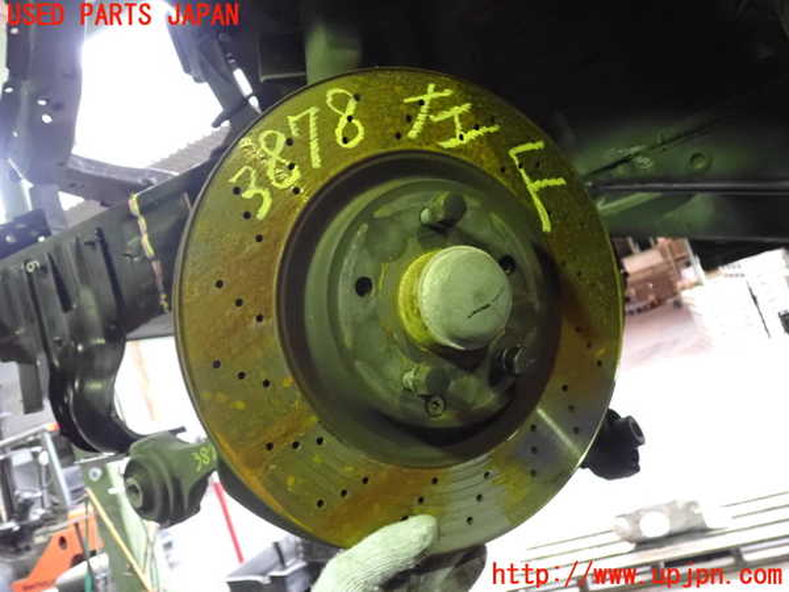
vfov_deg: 46.8
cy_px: 296
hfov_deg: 60.0
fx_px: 684
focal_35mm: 30
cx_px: 394
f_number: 2.3
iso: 1600
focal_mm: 5.4
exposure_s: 1/60
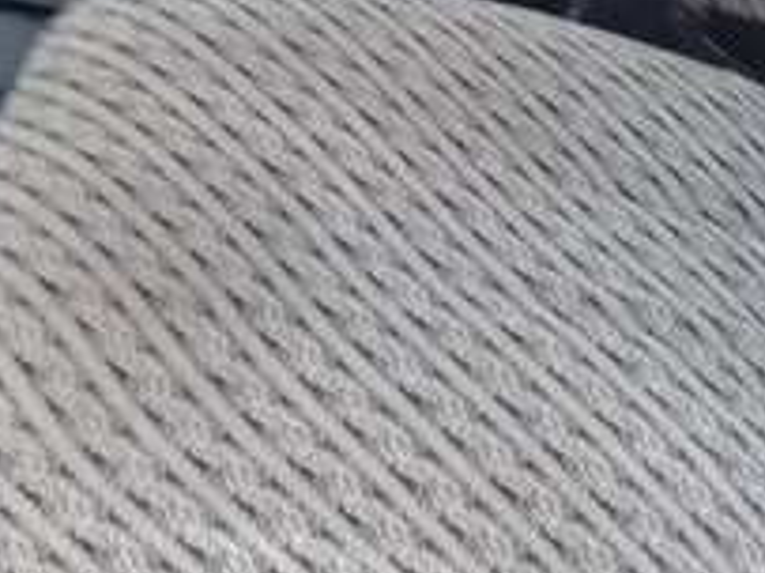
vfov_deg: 13.9
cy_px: -243
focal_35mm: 101
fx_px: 2231
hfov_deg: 19.5
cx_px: 415
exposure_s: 1/33
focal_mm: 3.3
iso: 200
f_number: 2.2
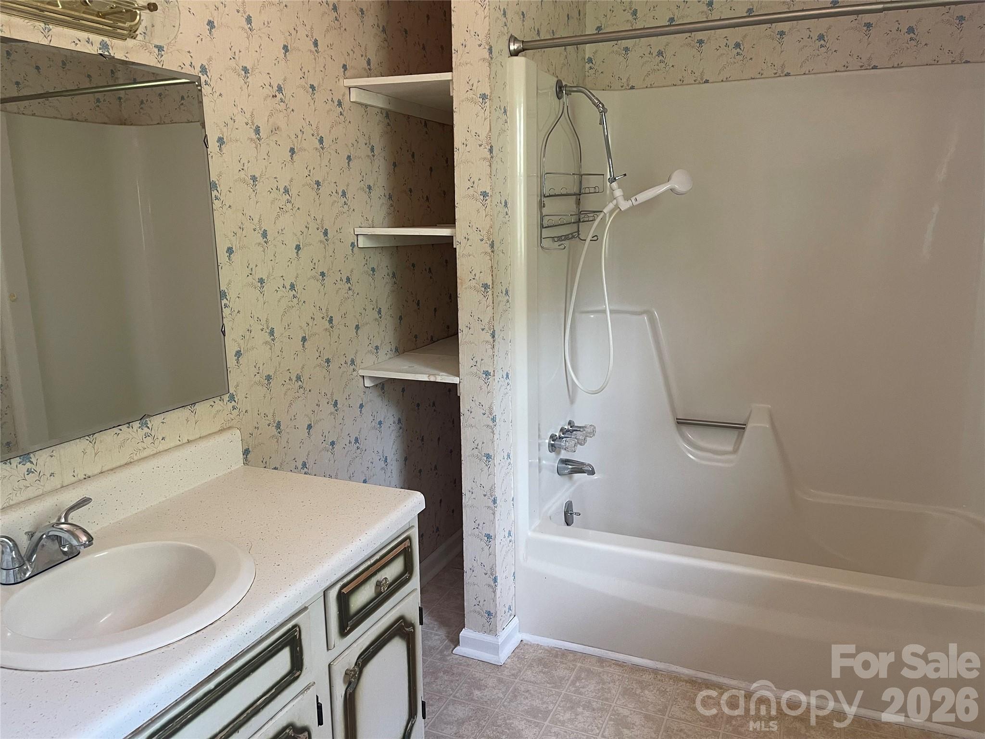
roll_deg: +0.4
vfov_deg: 54.9
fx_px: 711
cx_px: 492
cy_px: 370
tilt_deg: -12.1
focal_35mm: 25
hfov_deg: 69.4
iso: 125
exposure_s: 1/65
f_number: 1.6
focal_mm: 5.1
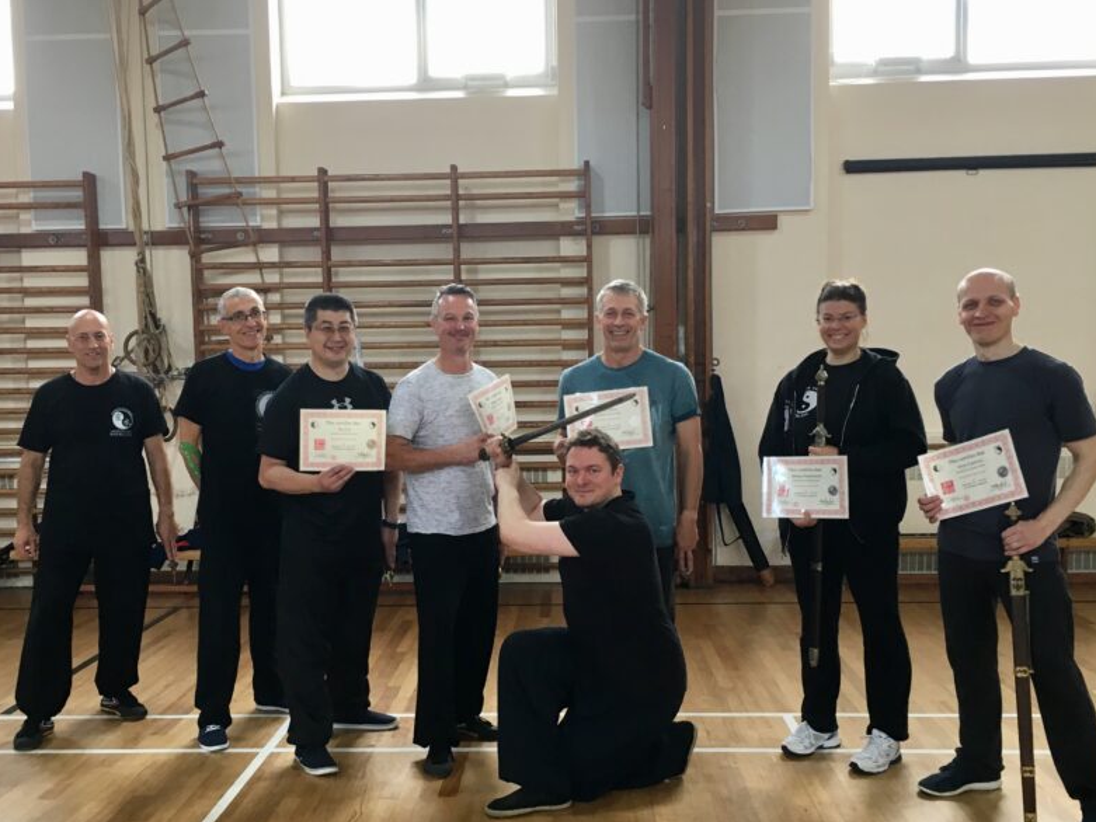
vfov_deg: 37.7
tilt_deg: -4.2
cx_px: 502
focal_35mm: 38
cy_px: 467
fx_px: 1203
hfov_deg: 48.9
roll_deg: +0.4
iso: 50
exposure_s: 1/33
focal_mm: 4.15
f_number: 2.2
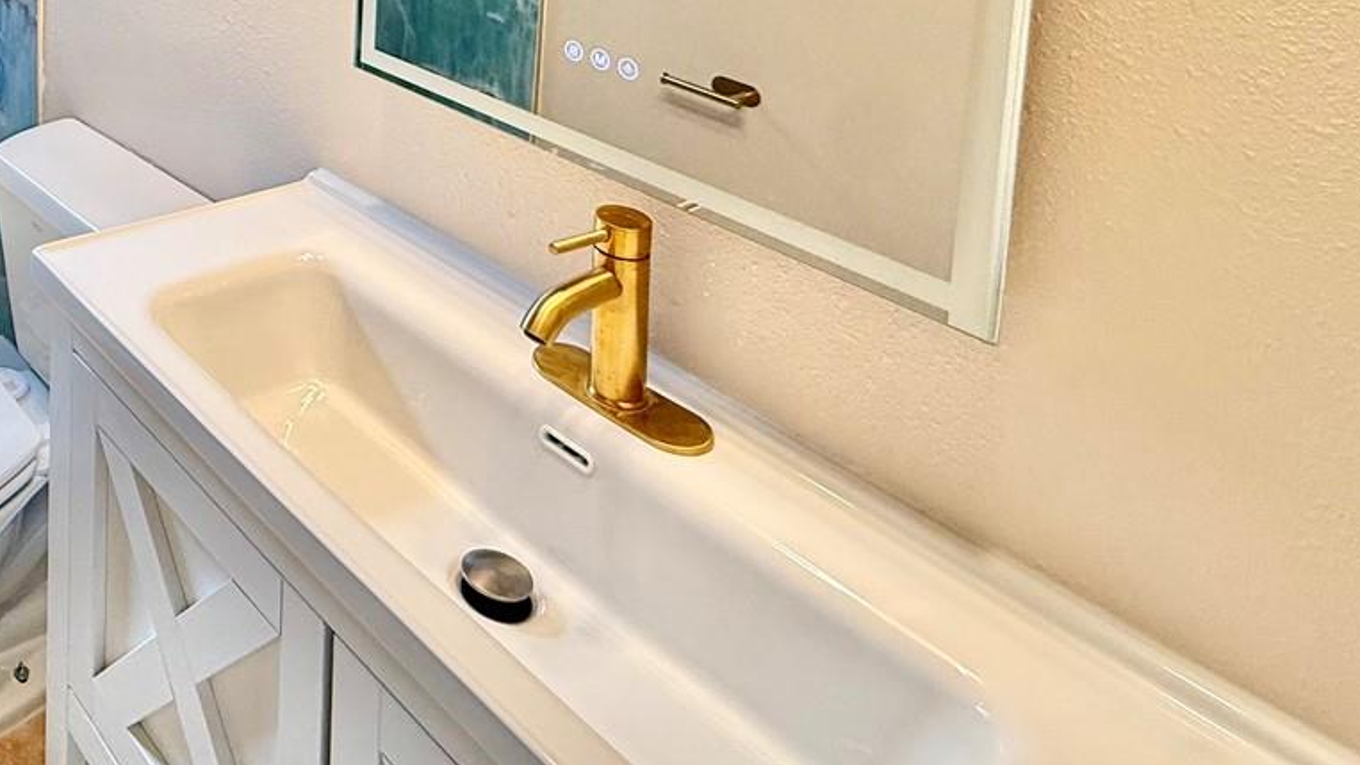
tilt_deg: -5.7
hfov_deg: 51.0
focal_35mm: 32
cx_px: 45
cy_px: -218
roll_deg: -0.9
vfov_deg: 29.7
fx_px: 1154
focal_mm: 2.22
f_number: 2.2
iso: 125
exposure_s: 1/120
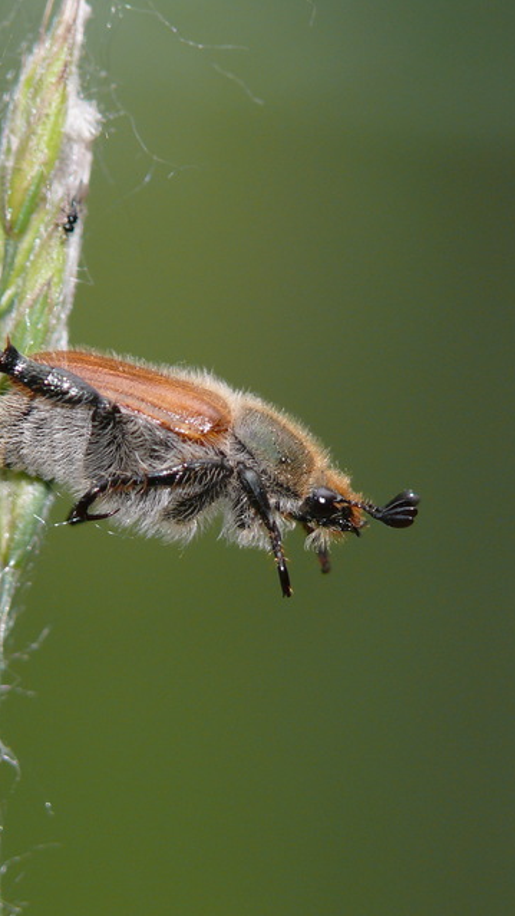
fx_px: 14854
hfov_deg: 2.0
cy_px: 458
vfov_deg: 3.5
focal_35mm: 612
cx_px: 196
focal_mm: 88.8
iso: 100
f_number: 5.6
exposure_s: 1/200
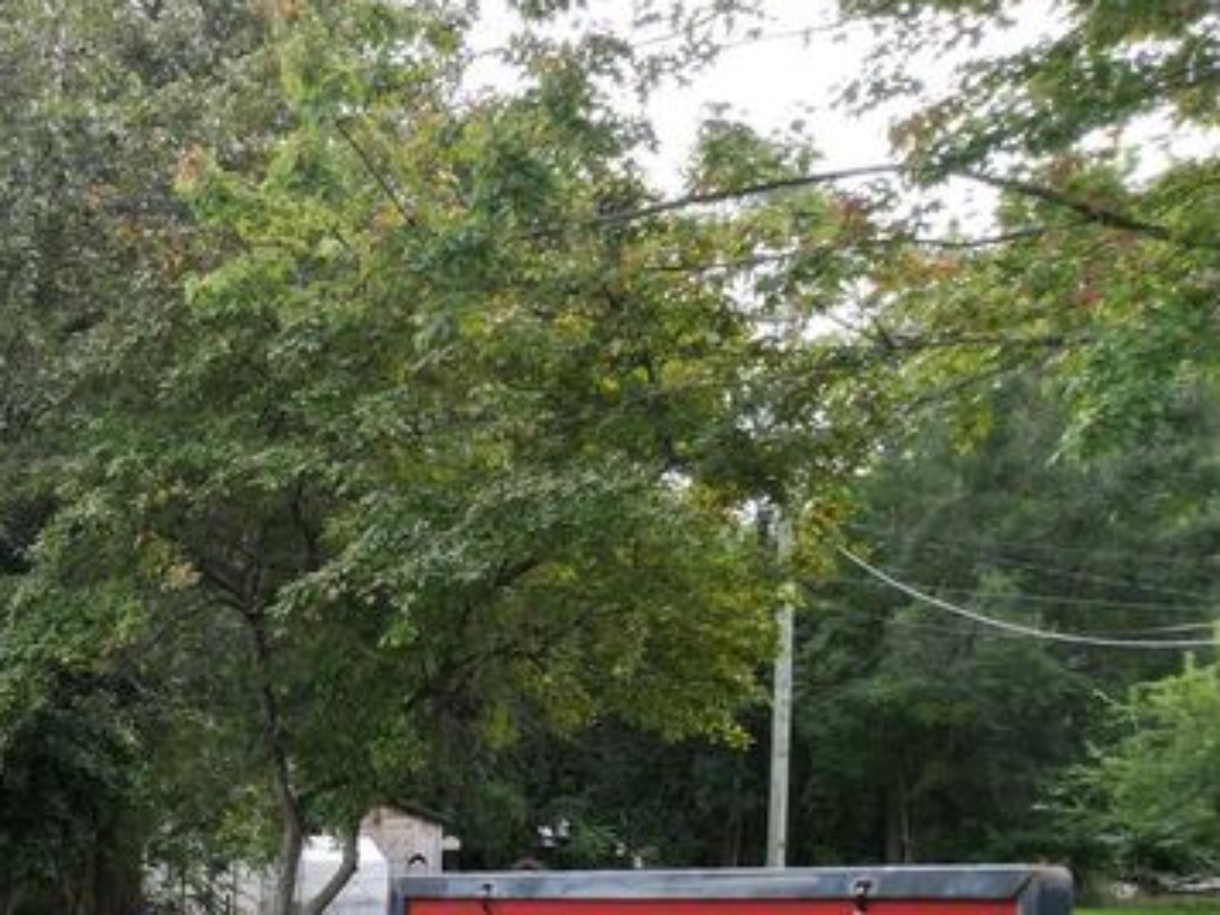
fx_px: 2432
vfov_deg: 20.1
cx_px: -504
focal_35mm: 69
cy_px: 1059
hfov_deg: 23.6
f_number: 1.7
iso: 140
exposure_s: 1/800
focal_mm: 6.72
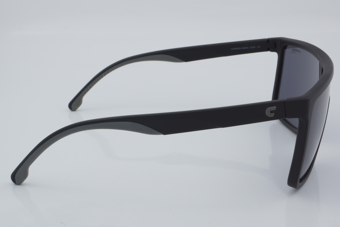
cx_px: 170
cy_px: 114
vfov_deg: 20.2
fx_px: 637
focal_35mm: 68
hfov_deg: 29.9
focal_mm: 45
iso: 100
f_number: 32
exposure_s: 1/4
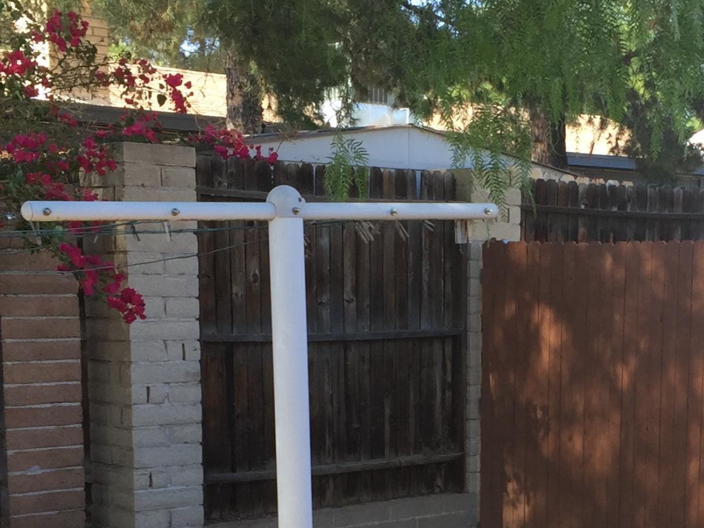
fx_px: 1566
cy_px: 618
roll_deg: -1.0
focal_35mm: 77
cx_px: 559
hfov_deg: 24.9
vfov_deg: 18.2
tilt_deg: -12.8
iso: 32
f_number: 2.2
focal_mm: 4.15
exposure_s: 1/265
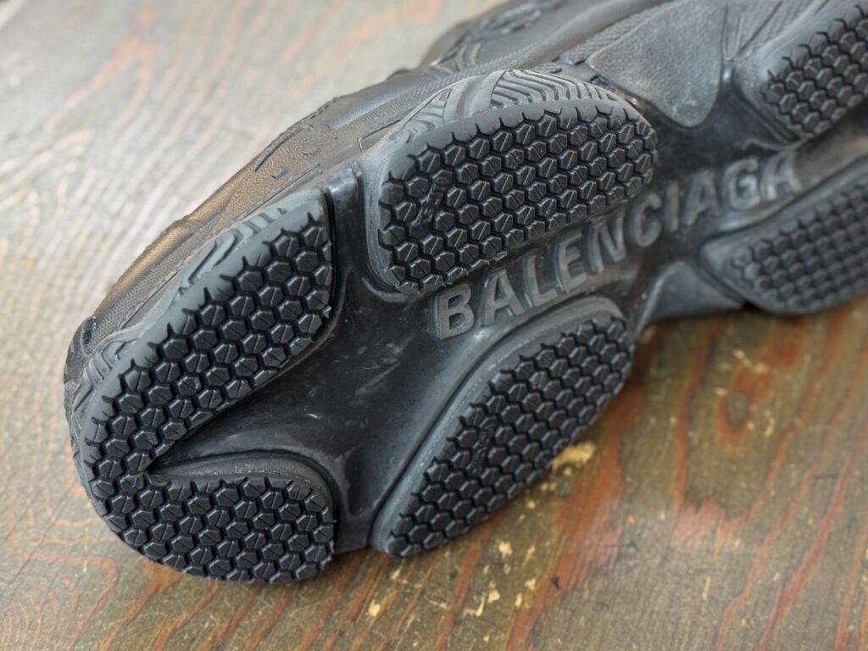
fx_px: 1204
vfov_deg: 30.3
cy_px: 326
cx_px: 434
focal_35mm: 48
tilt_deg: -48.1
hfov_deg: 39.7
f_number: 1.78
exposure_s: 1/40
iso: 200
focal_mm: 6.76
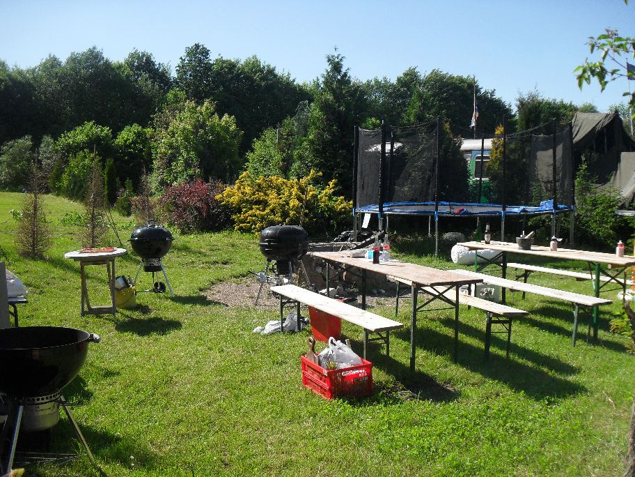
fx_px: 642
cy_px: 238
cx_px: 318
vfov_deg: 40.7
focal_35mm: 35
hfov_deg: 52.6
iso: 100
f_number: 8.9
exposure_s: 1/125
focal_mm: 6.2
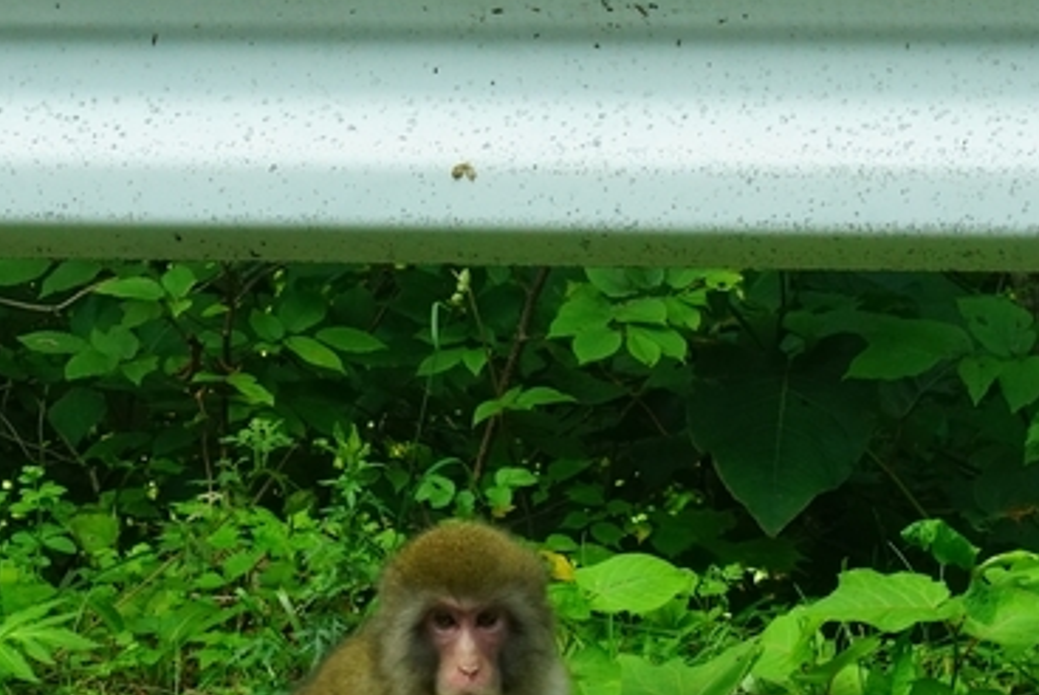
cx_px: 339
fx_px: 6585
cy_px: 596
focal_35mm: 228
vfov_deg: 6.0
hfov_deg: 9.0
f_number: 16
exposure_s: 1/125
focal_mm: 105
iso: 2000
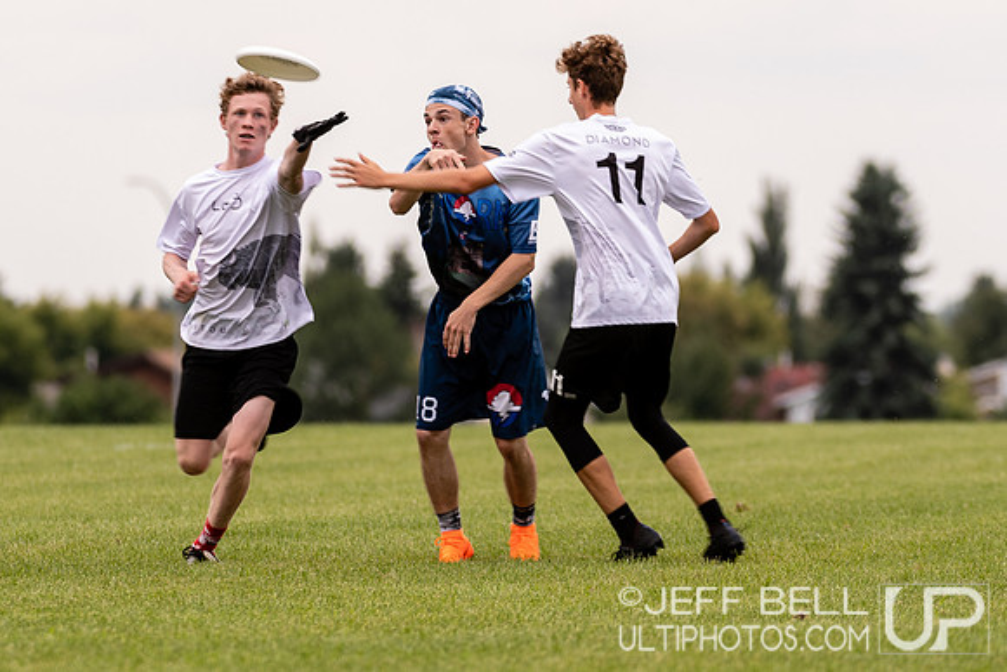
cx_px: 484
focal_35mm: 588
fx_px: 16462
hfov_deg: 3.5
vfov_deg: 2.3
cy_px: 272
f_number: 4
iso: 100
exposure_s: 1/200
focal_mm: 220
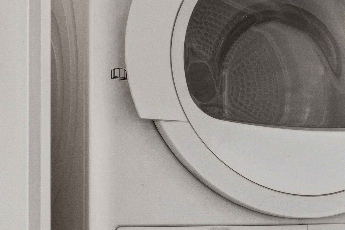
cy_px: 224
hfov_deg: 18.9
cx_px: 611
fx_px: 805
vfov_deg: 16.0
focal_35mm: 84
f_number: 8
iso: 320
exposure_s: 1/25
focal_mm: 16
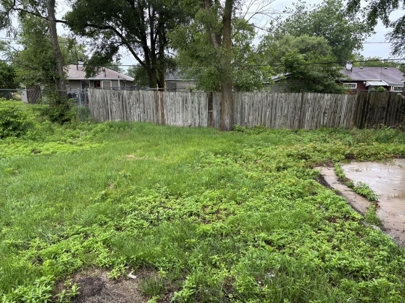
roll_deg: -1.8
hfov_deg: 67.3
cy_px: 152
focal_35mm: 26
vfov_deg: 53.0
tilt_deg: -9.3
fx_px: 304
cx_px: 202
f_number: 1.6
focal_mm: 5.96
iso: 50
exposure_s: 1/297
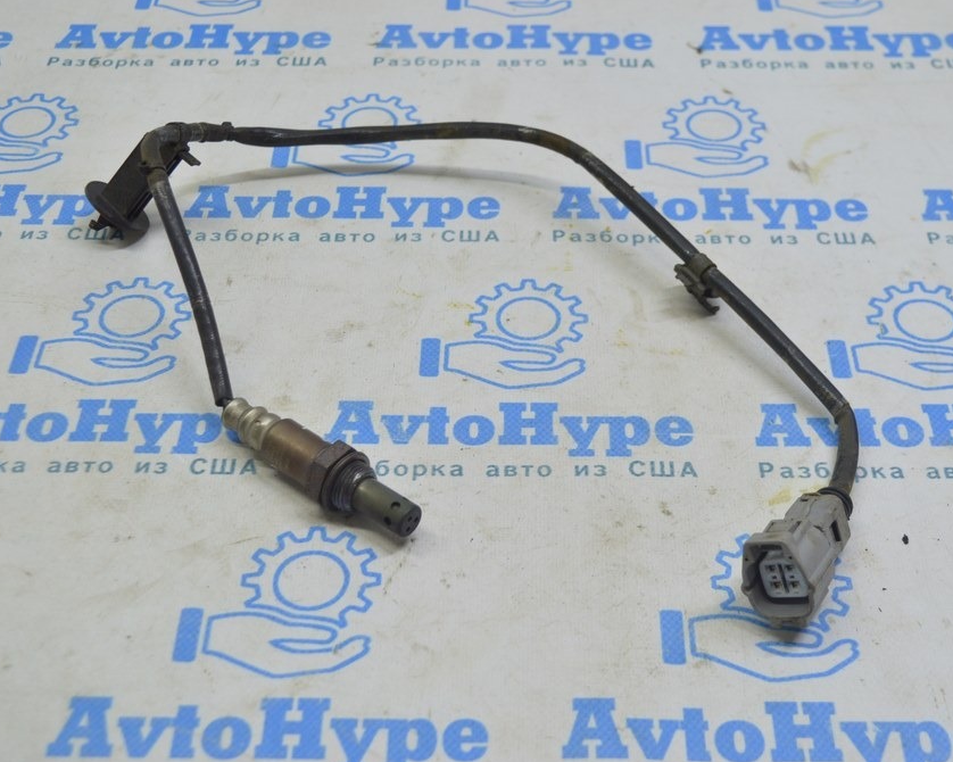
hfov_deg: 34.2
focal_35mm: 55
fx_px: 1551
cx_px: 491
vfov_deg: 27.6
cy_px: 382
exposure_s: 1/40
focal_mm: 32
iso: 400
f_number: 5.6
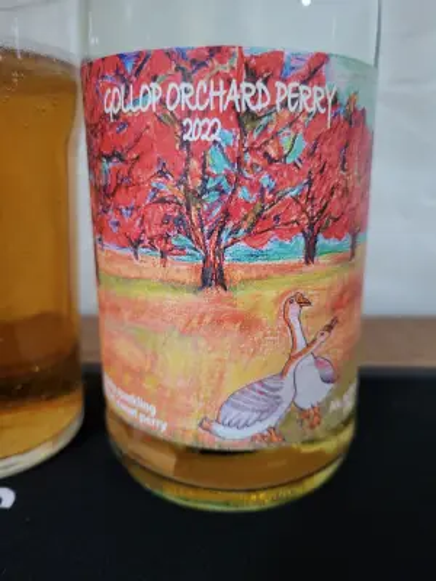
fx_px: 437
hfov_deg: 53.1
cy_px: 290
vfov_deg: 67.3
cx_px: 218
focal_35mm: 26
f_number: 1.8
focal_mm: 5.4
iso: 640
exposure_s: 1/33.3
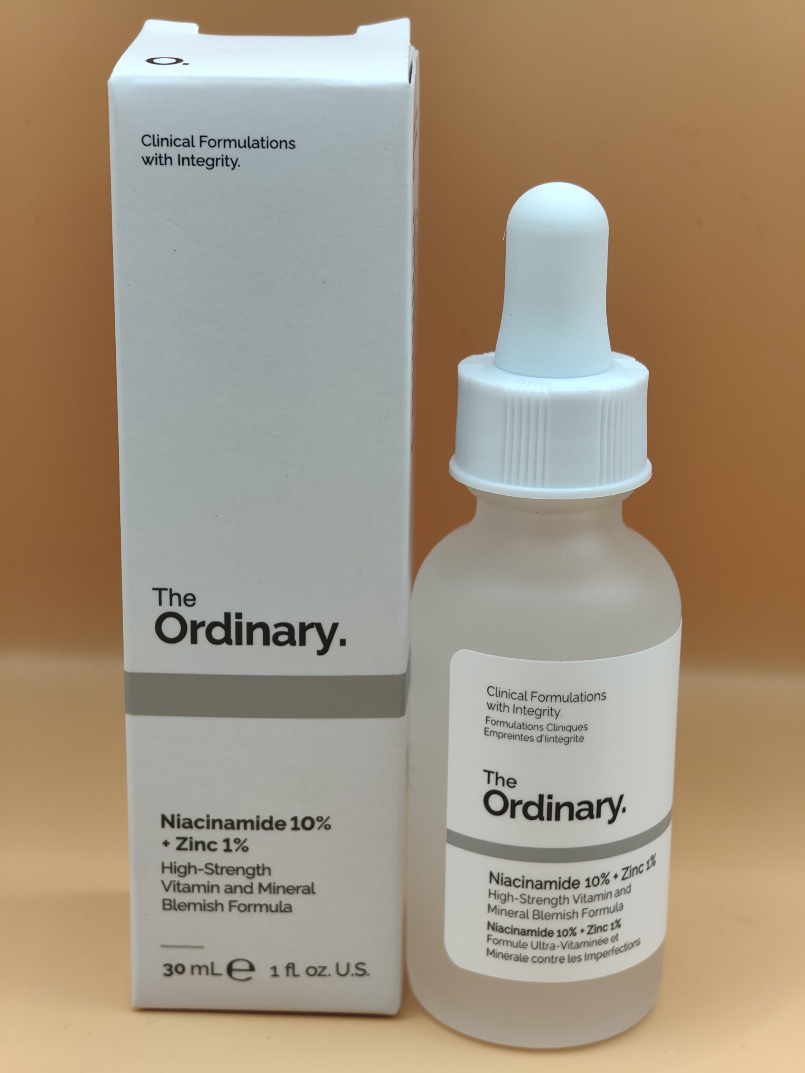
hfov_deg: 21.0
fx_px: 2170
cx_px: 402
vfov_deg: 27.8
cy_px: 536
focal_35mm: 70
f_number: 2.55
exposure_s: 1/100
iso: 157
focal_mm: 13.3
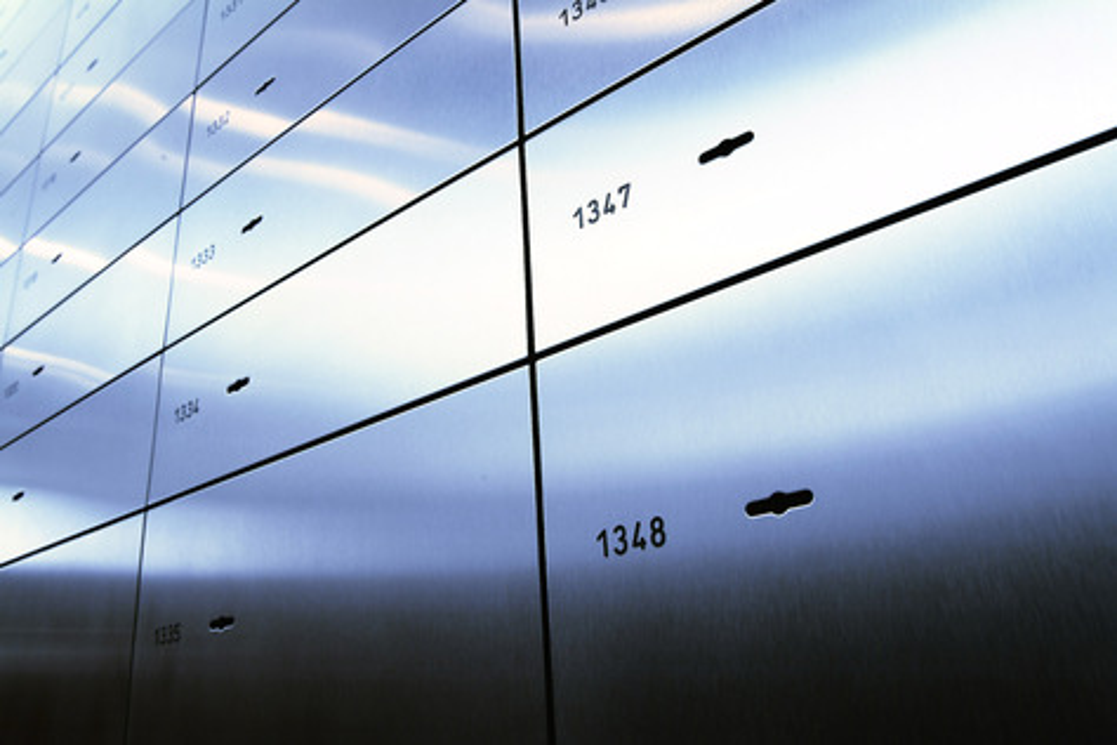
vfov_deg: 47.9
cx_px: 558
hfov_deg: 67.4
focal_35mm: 27
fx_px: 838
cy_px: 372
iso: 160
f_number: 11
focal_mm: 18
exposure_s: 1/1.5
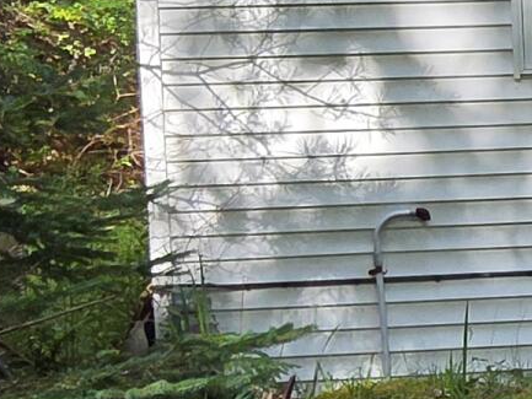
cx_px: 686
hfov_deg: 20.0
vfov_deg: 16.4
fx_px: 1384
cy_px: 140
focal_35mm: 90
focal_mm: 2.2
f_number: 2.2
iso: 100
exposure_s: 1/643
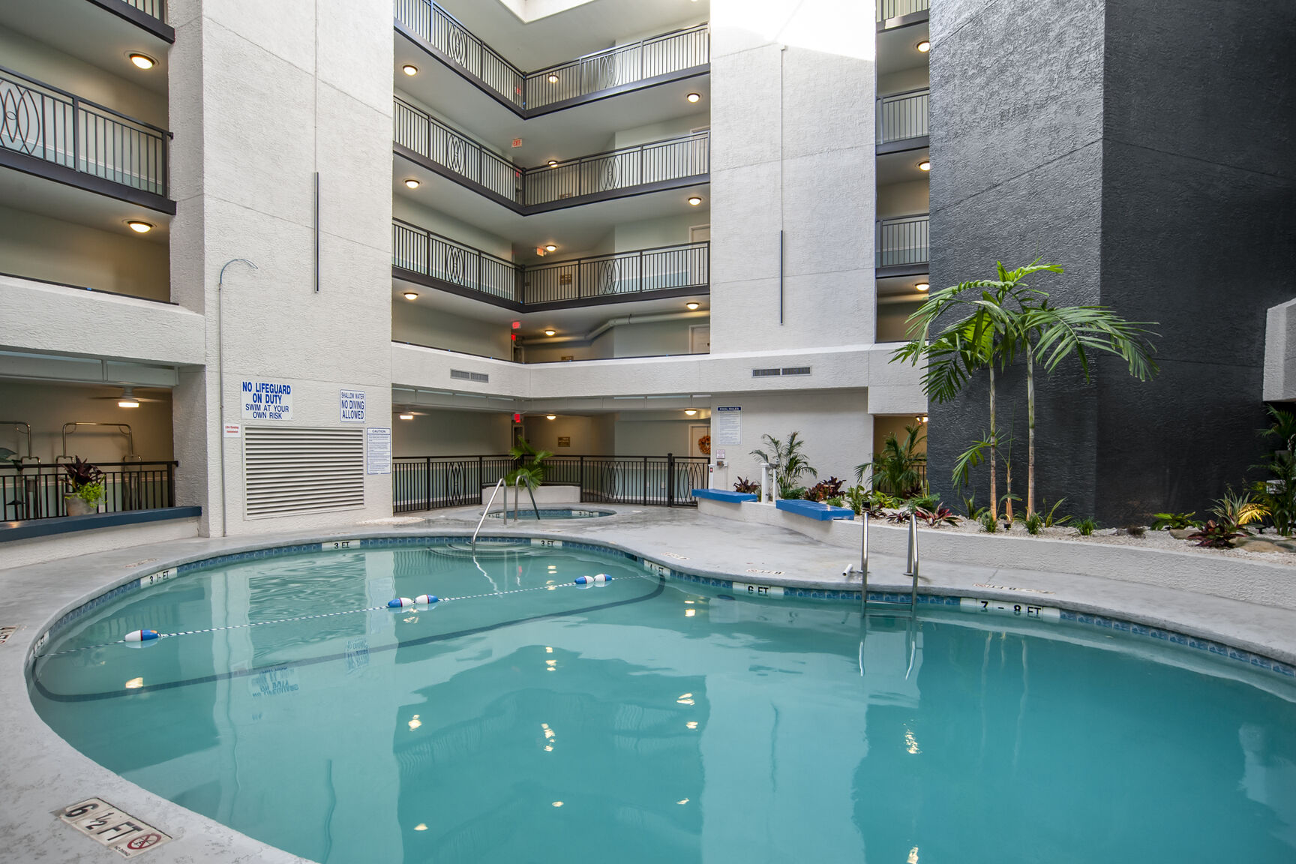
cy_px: 432
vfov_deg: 67.4
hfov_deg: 90.0
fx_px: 648
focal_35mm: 18
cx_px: 648
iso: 400
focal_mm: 18
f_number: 11
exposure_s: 1/13
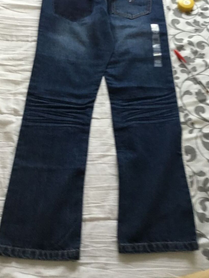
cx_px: 90
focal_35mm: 38
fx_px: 306
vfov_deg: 48.7
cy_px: 115
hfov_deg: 37.7
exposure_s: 1/17
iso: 200
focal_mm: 3.3
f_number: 2.4
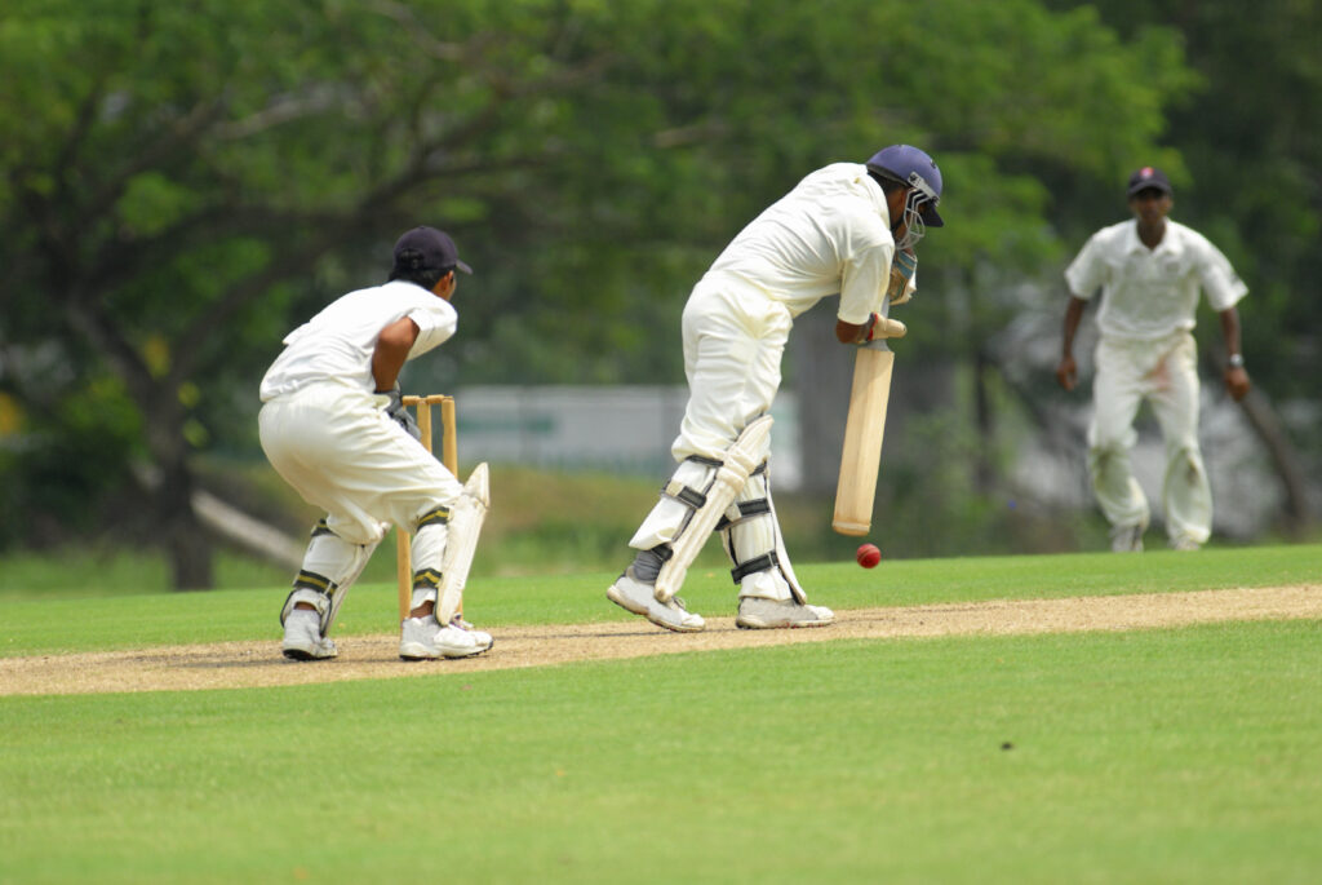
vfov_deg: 2.2
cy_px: 442
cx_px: 661
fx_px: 23158
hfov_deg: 3.3
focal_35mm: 630
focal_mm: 420
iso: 250
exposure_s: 1/1600
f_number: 4
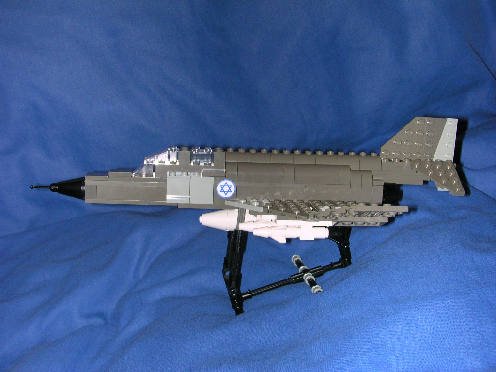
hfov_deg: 38.9
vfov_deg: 29.7
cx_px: 248
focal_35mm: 49
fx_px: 702
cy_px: 186
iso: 100
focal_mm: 7.5
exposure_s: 1/60
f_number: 3.2
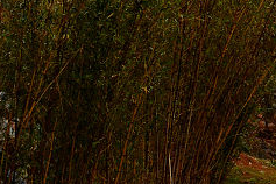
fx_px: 1357
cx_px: 535
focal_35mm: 177
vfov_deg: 7.7
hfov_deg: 10.7
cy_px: -36
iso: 500
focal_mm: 35
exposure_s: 1/250
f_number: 8
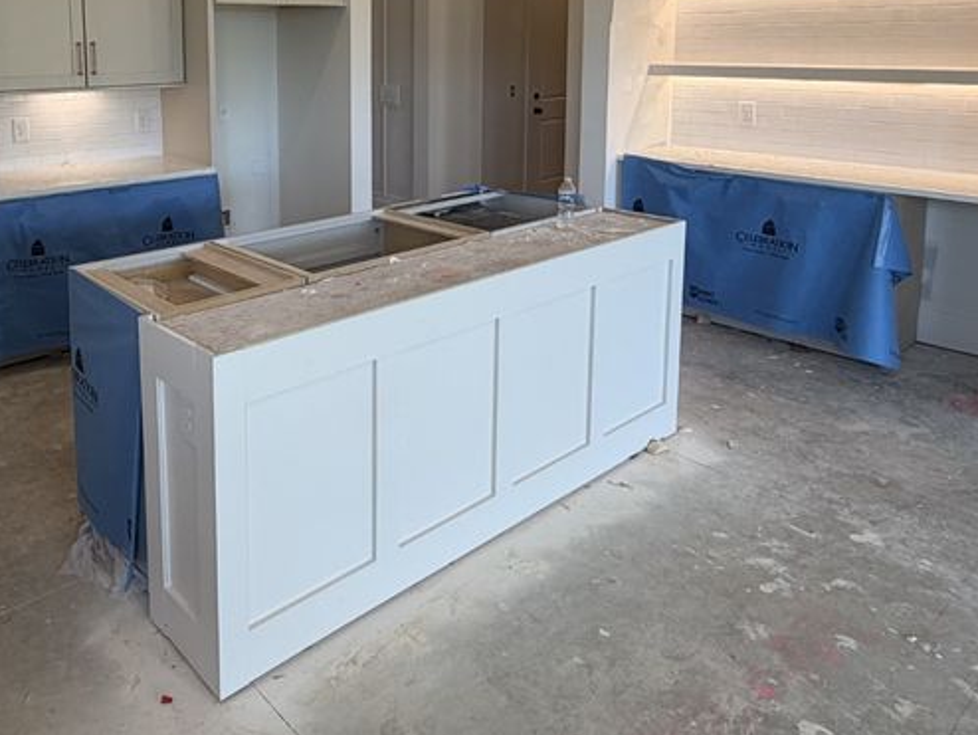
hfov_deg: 59.7
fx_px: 820
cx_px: 299
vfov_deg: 45.5
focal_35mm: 29
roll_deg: +1.1
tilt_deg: -6.6
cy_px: 133
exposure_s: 1/120
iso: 80
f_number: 2.2
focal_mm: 2.22
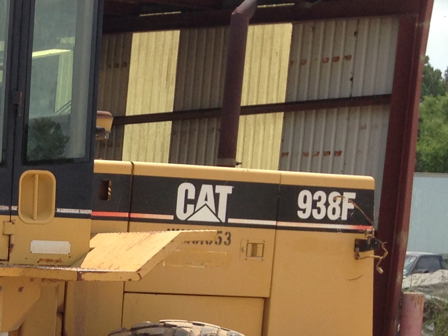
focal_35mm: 113
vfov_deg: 12.9
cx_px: -307
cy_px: 341
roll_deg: -0.8
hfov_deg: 15.4
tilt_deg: -5.1
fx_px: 1463
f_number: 2.4
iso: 50
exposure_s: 1/1290
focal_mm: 4.12
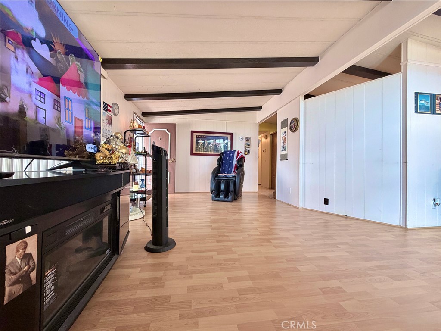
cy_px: 166
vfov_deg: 85.7
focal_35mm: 14
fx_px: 178
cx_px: 220
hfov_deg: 102.1
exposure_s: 1/60
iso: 160
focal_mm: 2.22
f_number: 2.2
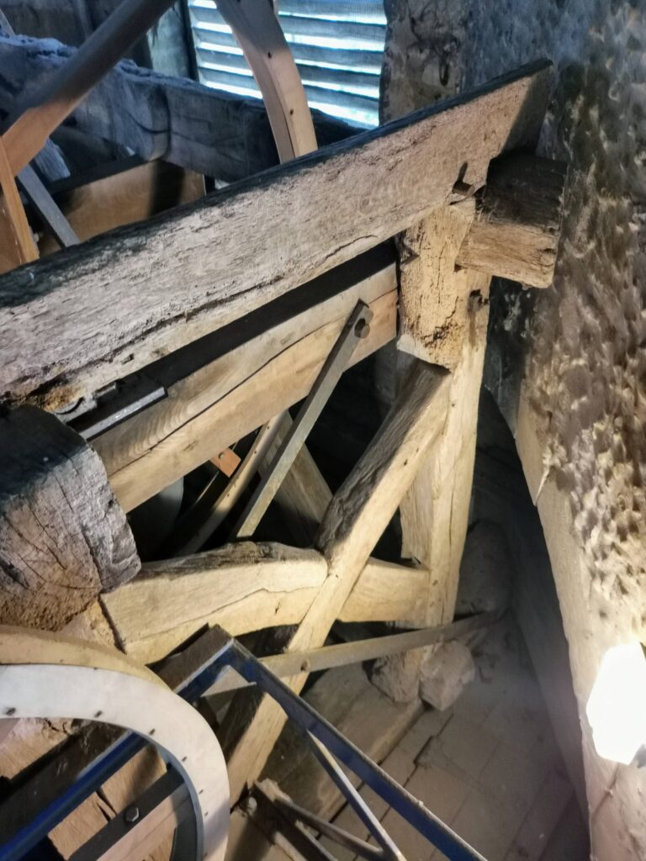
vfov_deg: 65.3
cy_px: 430
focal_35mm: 27
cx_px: 323
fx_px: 672
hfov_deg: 51.4
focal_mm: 5.58
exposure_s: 1/33.3
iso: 400
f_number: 1.8
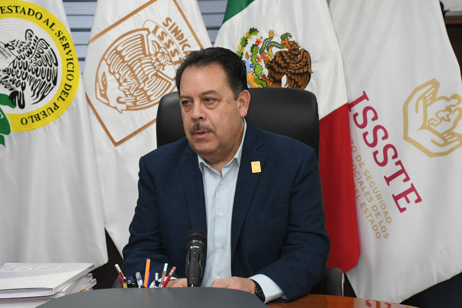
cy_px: 154
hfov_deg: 20.6
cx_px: 231
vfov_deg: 13.8
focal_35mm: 99
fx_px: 1270
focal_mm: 66
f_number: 8
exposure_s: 1/125
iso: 4000
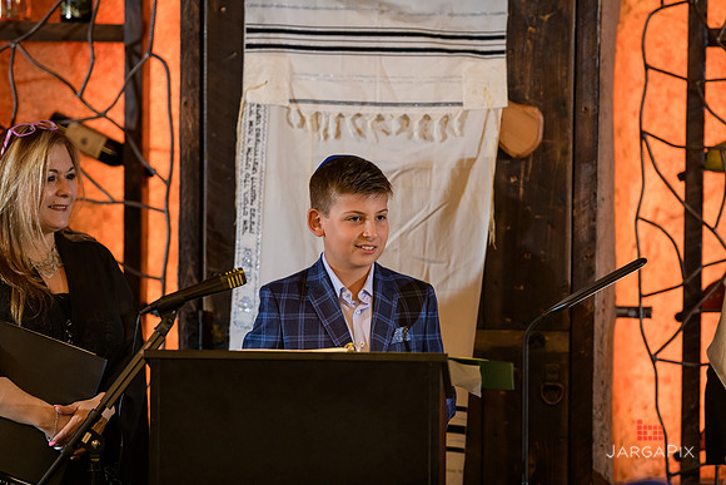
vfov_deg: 8.1
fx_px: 3429
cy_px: 242
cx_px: 363
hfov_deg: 12.1
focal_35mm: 170
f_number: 3.2
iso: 1600
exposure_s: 1/125
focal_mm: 170
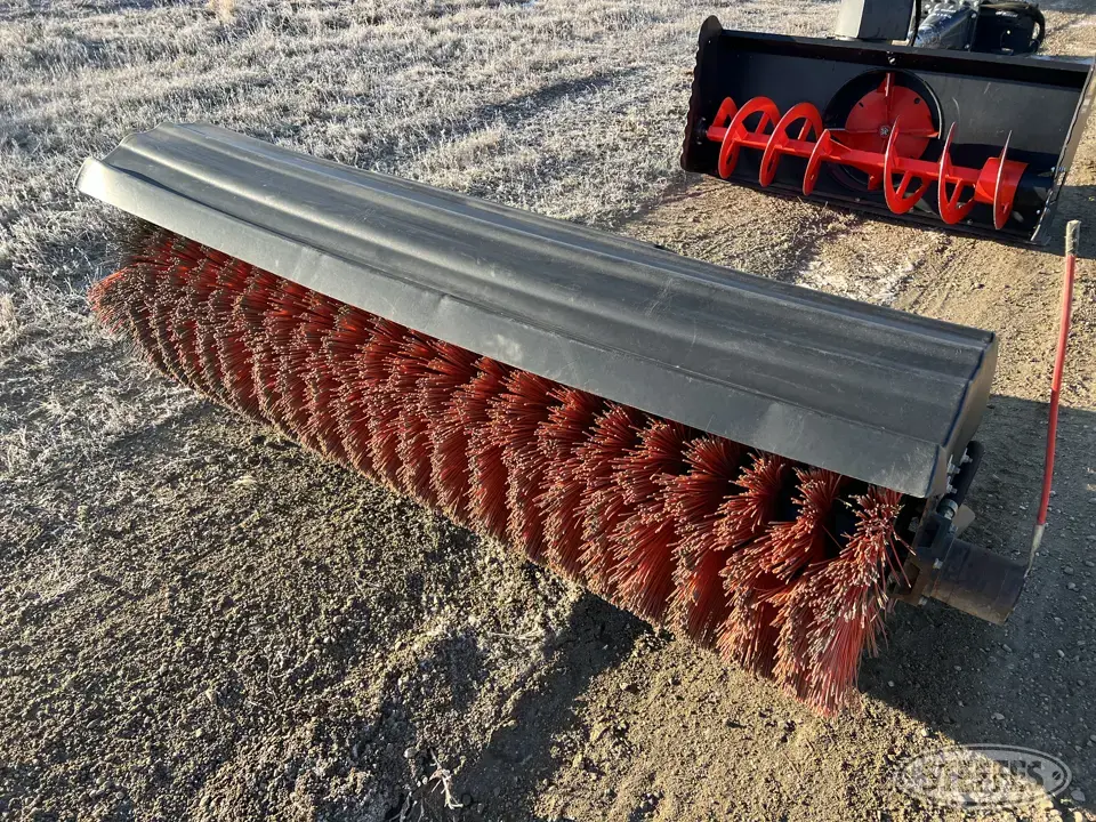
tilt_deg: -32.3
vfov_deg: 53.1
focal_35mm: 26
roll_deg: +4.9
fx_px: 823
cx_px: 548
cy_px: 411
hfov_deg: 67.3
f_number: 1.5
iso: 50
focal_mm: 5.7
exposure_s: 1/700
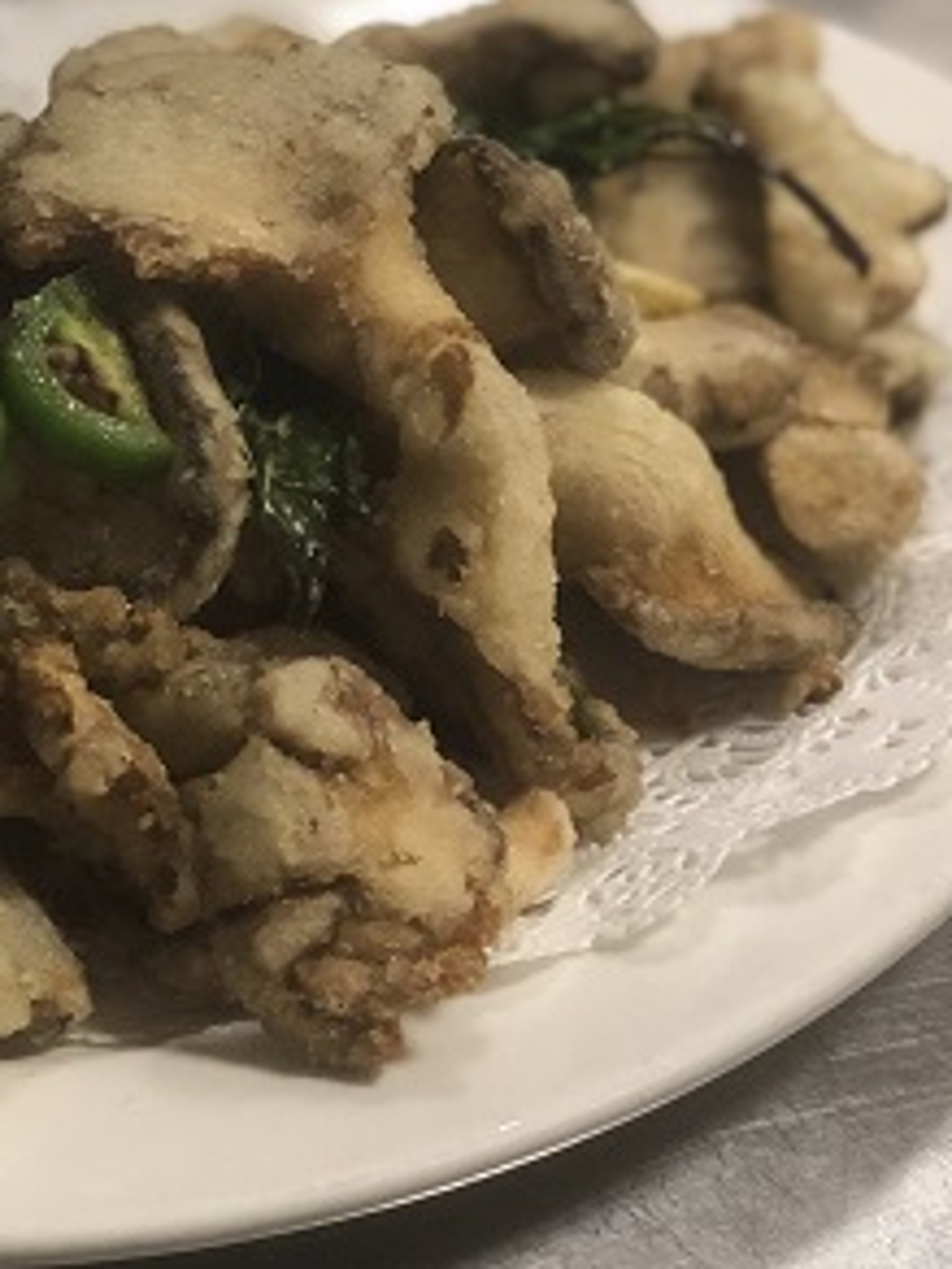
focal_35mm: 107
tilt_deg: -36.7
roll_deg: -3.0
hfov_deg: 13.7
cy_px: 513
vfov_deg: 18.4
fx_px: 3924
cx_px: 143
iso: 100
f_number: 2.4
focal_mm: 6
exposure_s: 1/40
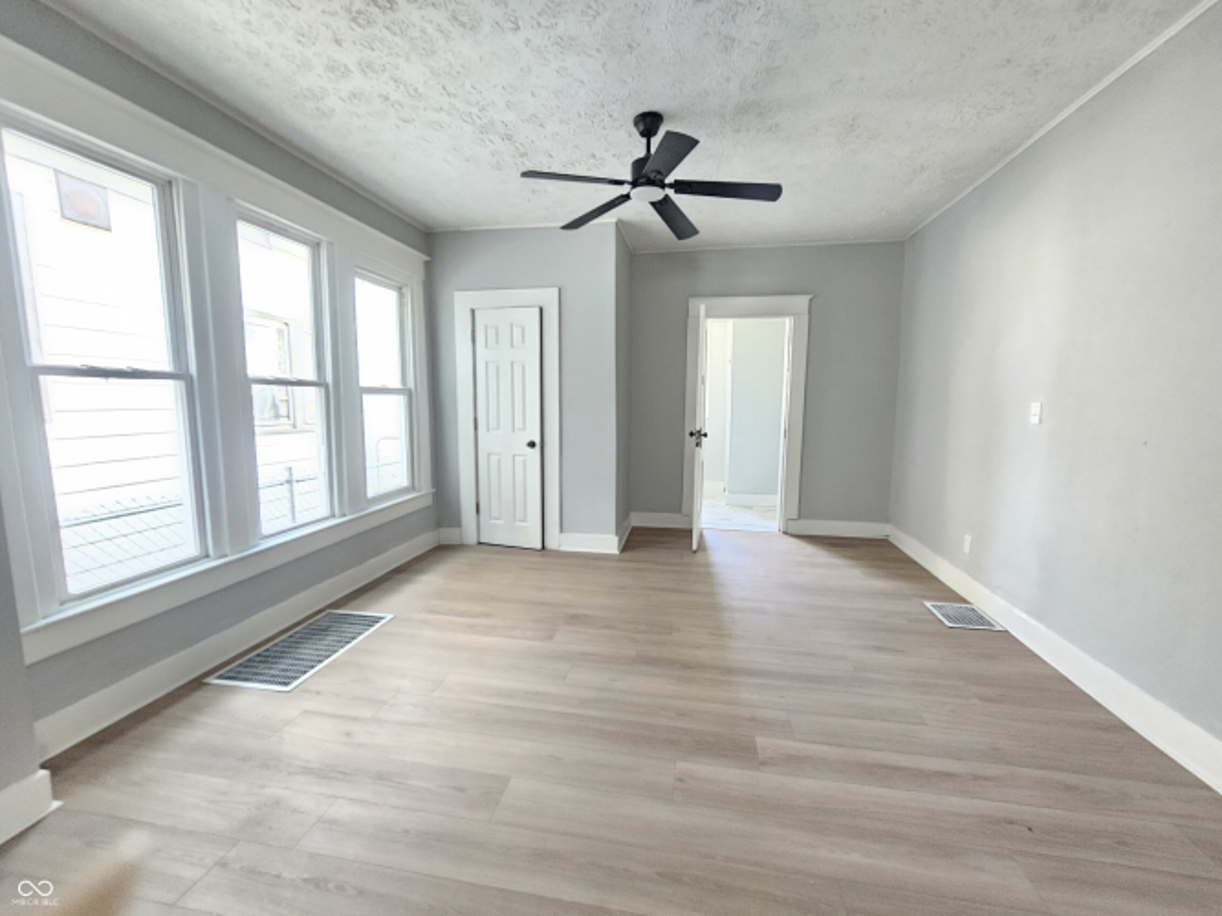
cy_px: 458
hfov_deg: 106.2
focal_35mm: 13
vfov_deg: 89.9
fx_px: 459
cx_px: 611
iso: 640
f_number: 2.2
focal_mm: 2.2
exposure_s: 1/30
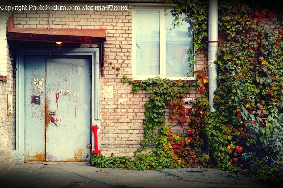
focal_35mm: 75
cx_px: 142
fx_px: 589
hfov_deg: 27.0
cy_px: 94
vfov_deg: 18.2
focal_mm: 50
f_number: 9
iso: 320
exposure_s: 1/50
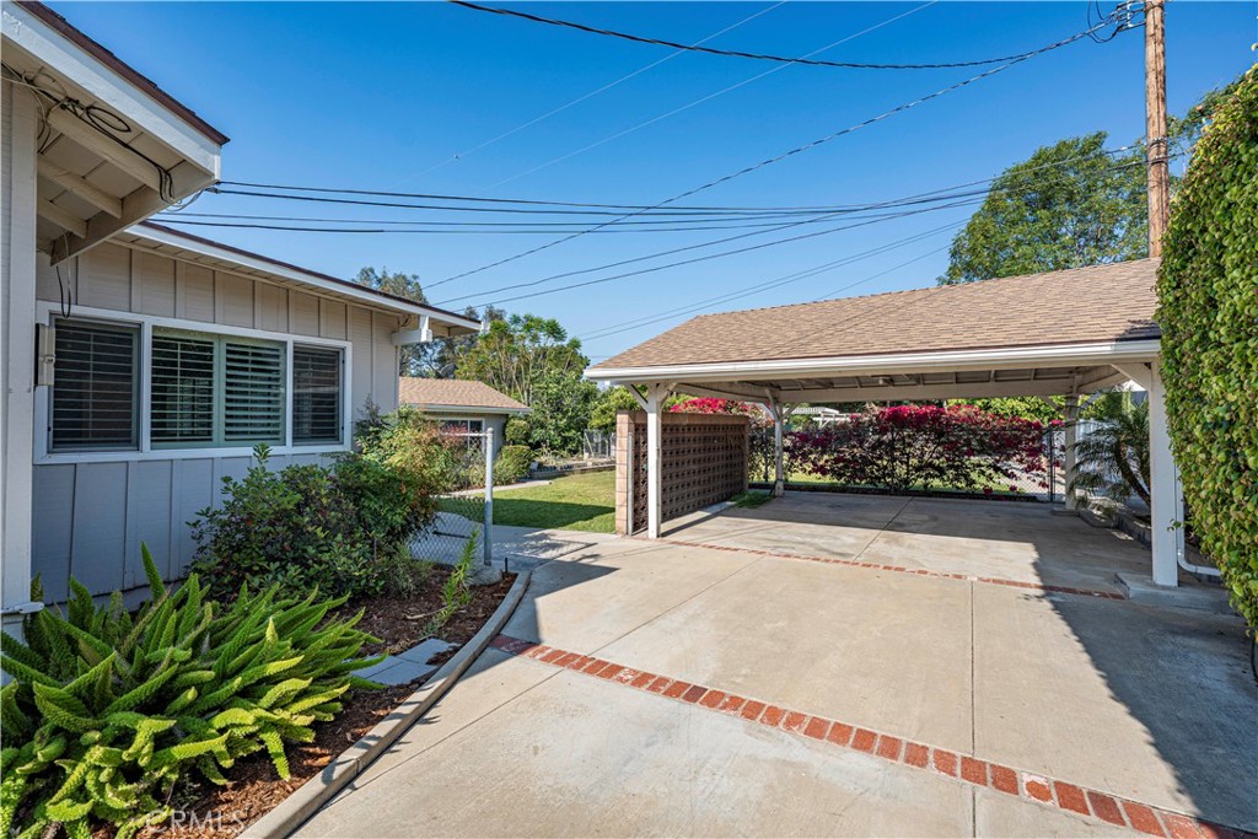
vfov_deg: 73.8
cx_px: 629
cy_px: 420
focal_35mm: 16
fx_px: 559
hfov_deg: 96.7
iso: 125
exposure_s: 1/800
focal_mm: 16
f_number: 5
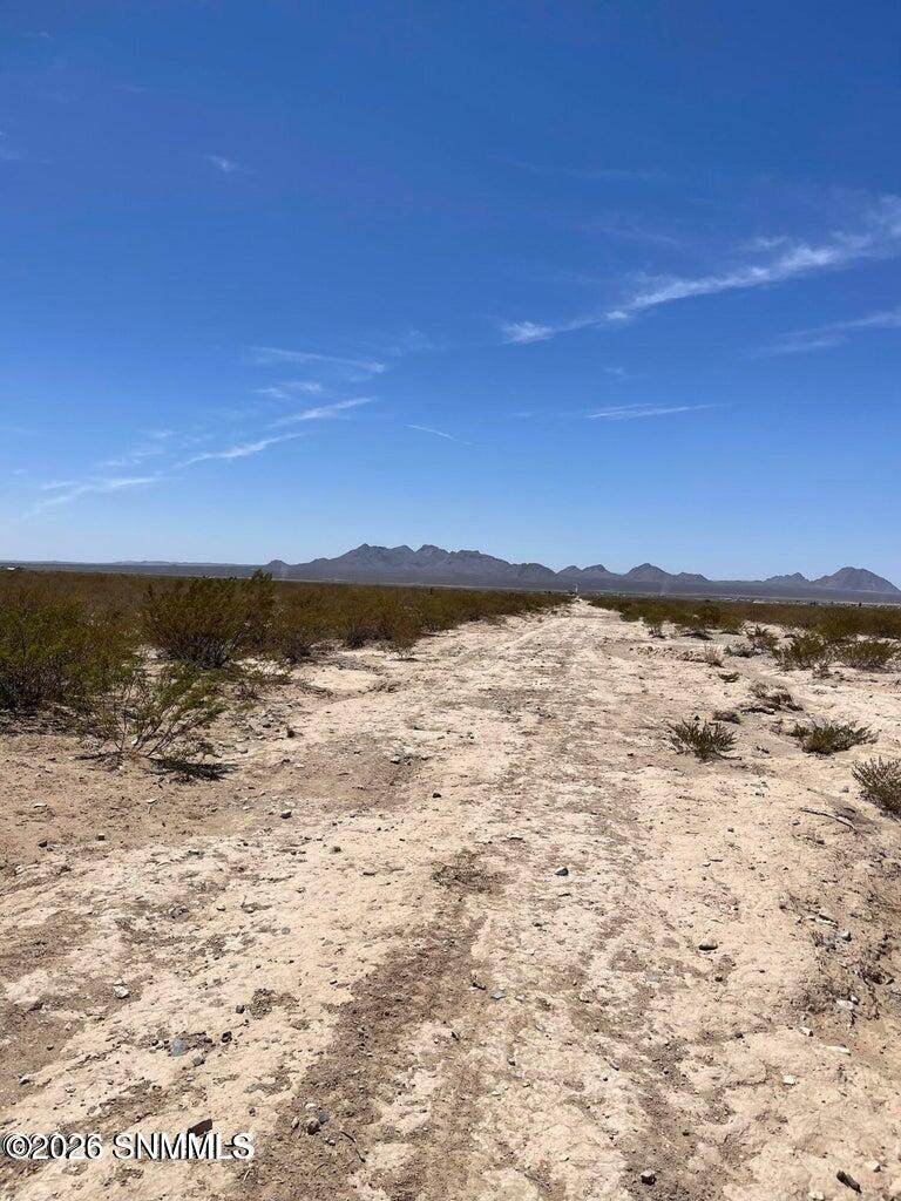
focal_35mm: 25
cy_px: 600
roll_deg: -3.5
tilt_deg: -2.4
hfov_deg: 54.9
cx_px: 450
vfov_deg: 69.4
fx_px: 868
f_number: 1.6
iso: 32
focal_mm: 5.1
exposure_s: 1/7937
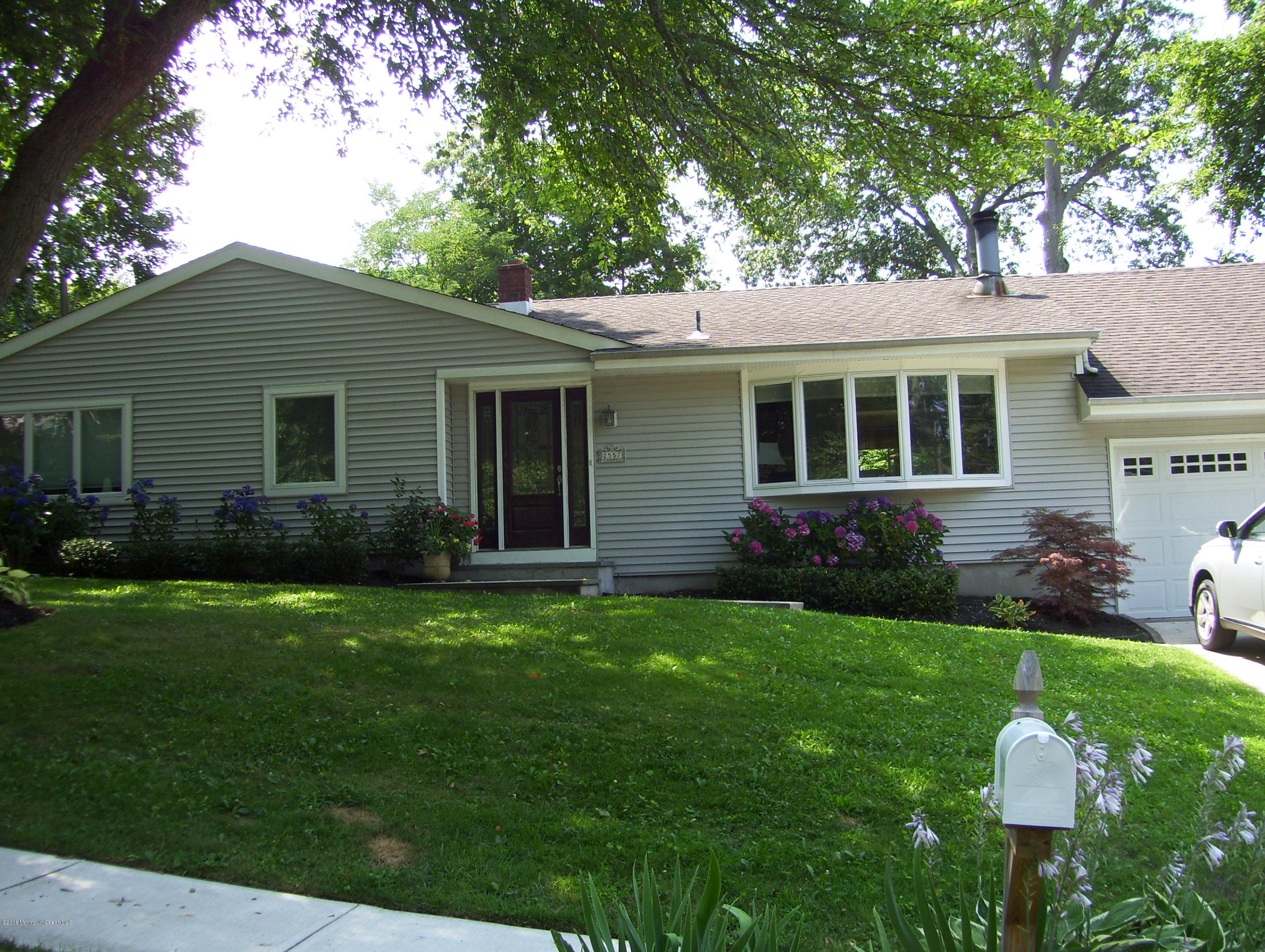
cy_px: 476
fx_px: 1317
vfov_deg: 39.7
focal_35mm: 36
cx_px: 632
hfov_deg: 51.3
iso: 80
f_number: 2.7
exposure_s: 1/250
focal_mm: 6
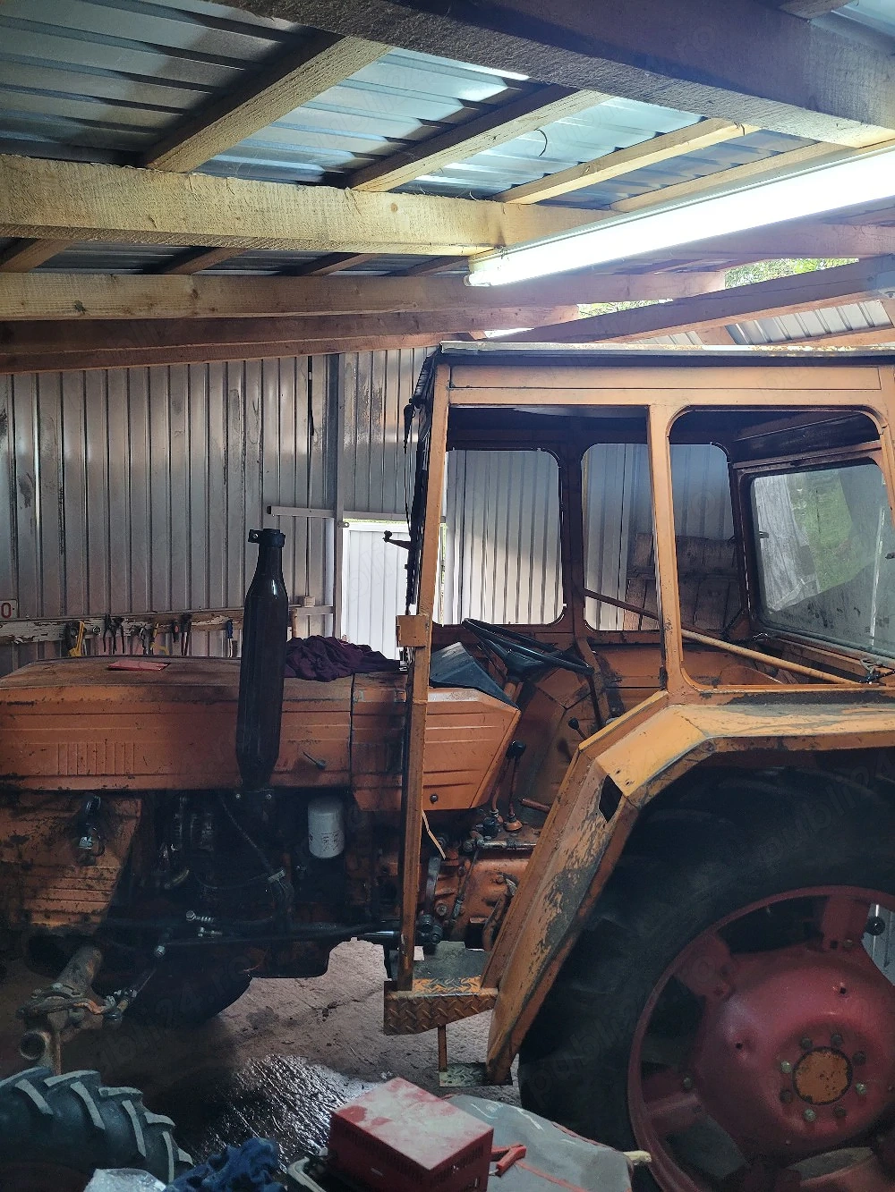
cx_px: 448
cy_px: 596
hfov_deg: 53.1
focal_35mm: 26
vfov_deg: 67.3
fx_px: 896
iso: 200
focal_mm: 5.4
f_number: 1.8
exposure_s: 1/50
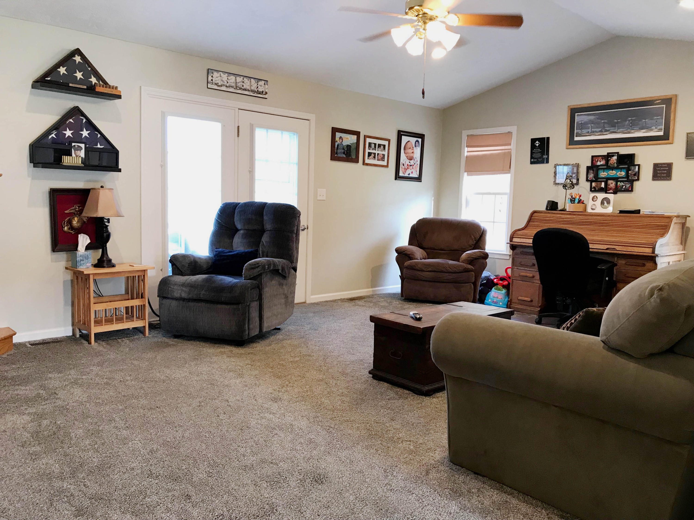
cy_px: 260
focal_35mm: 28
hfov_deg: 63.4
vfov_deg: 49.7
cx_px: 347
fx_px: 561
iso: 40
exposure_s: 1/24
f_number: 1.8
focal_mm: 3.99
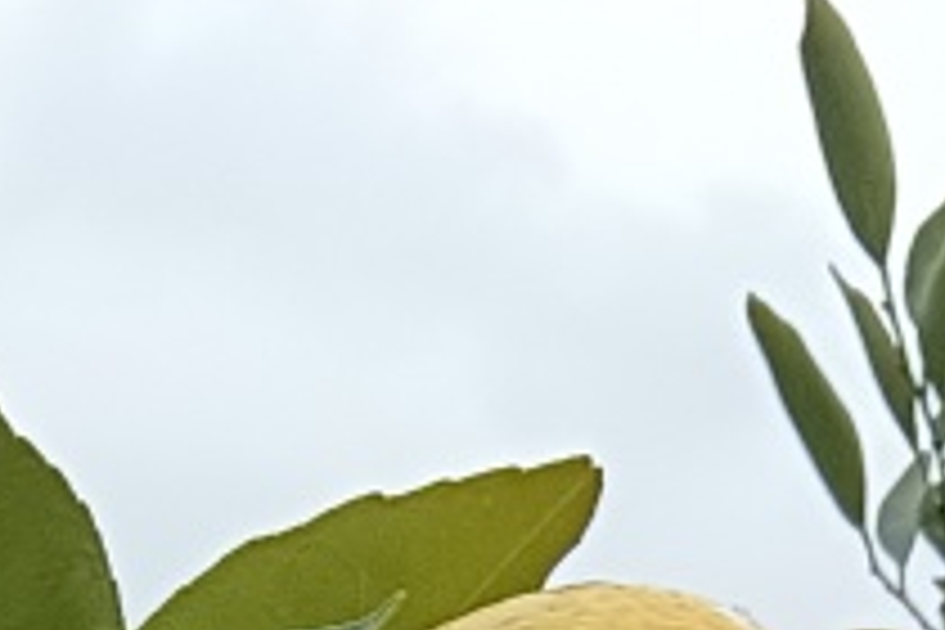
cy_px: 1987
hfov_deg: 14.3
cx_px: 333
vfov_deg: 8.0
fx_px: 3753
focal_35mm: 143
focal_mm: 3.66
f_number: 2.2
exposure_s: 1/618
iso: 102
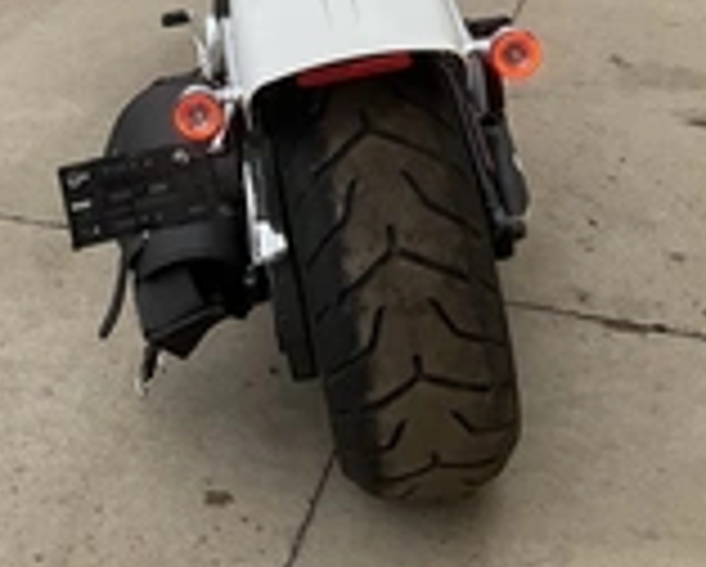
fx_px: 1506
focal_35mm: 72
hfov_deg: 26.0
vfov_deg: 20.4
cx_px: 171
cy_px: -50
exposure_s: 1/351
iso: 25
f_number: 1.8
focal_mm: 3
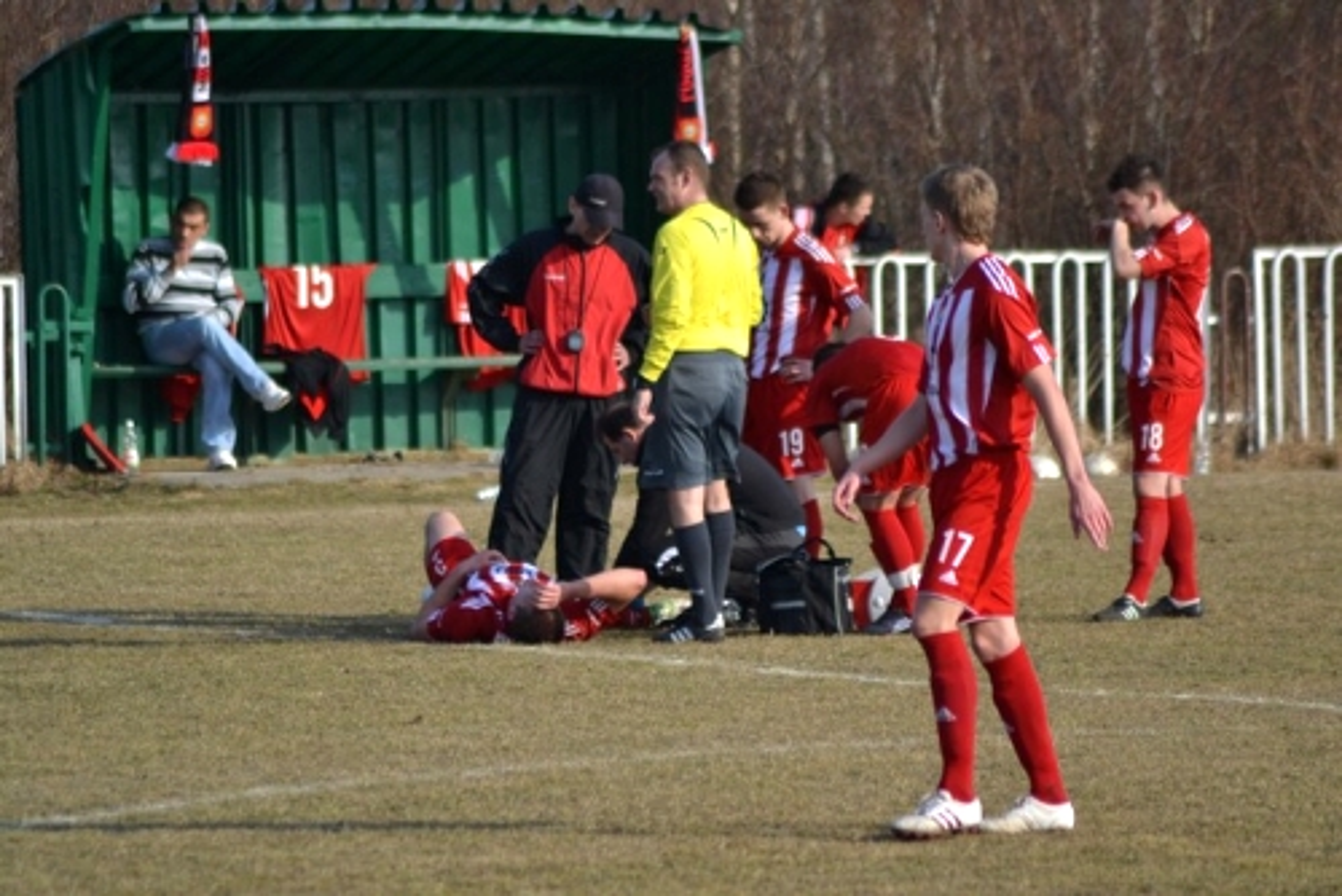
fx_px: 16784
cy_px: 448
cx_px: 671
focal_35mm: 450
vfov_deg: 3.1
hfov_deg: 4.6
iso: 400
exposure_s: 1/1600
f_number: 6.3
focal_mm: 300
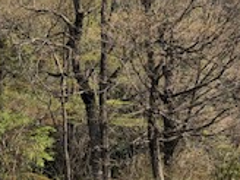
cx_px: 75
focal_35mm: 109
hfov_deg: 18.0
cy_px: -57
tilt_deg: +15.3
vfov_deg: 13.1
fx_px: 756
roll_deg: -1.8
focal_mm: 3.99
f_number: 1.8
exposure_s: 1/1621
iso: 20
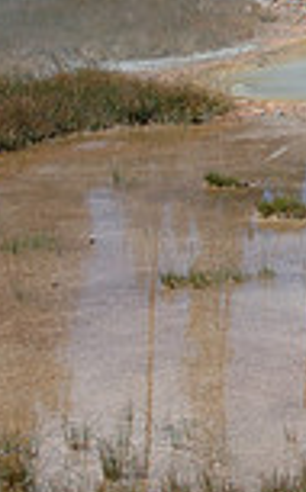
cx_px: 912
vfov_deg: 11.6
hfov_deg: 6.6
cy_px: 26
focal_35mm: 180
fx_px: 2412
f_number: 9
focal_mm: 31
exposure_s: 1/320
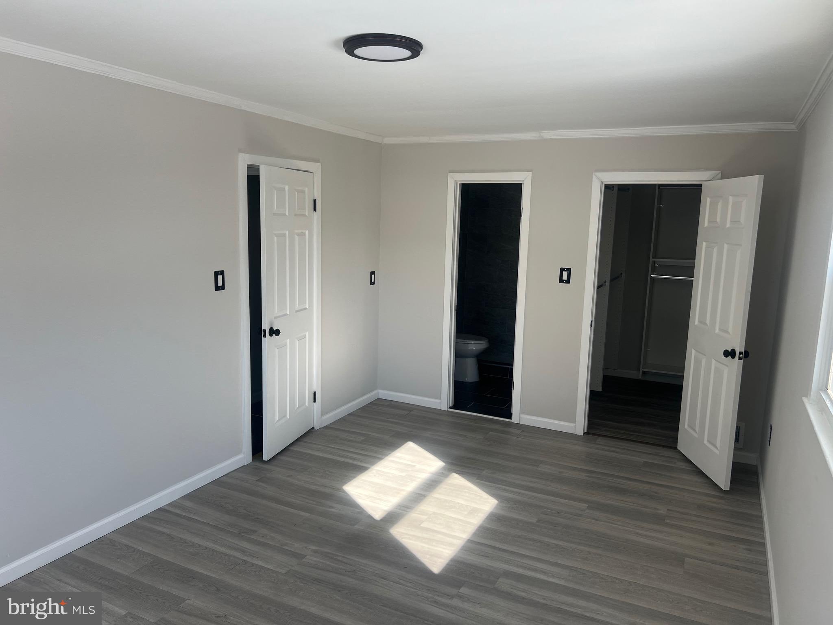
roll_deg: -1.3
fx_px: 626
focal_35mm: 26
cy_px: 312
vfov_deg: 53.1
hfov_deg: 67.3
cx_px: 416
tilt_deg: -8.8
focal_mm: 5.7
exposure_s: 1/464
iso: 50
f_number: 1.5
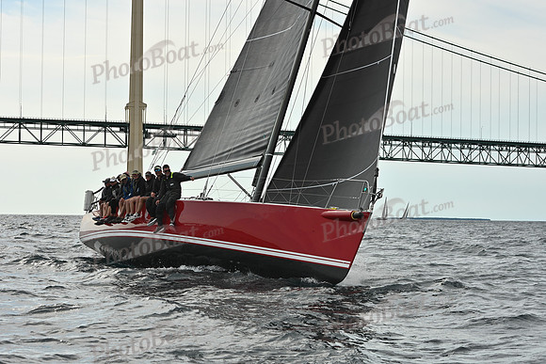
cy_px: 182
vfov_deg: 15.2
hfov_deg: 22.6
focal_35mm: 90
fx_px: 1365
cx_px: 273
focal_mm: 90
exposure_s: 1/1000
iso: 320
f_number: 9
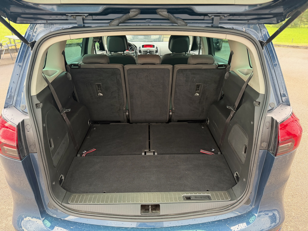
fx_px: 214
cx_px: 154
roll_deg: +0.5
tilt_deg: -24.4
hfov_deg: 71.6
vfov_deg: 56.8
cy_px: 116
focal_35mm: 24
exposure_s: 1/60
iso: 640
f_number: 1.78
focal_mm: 6.76
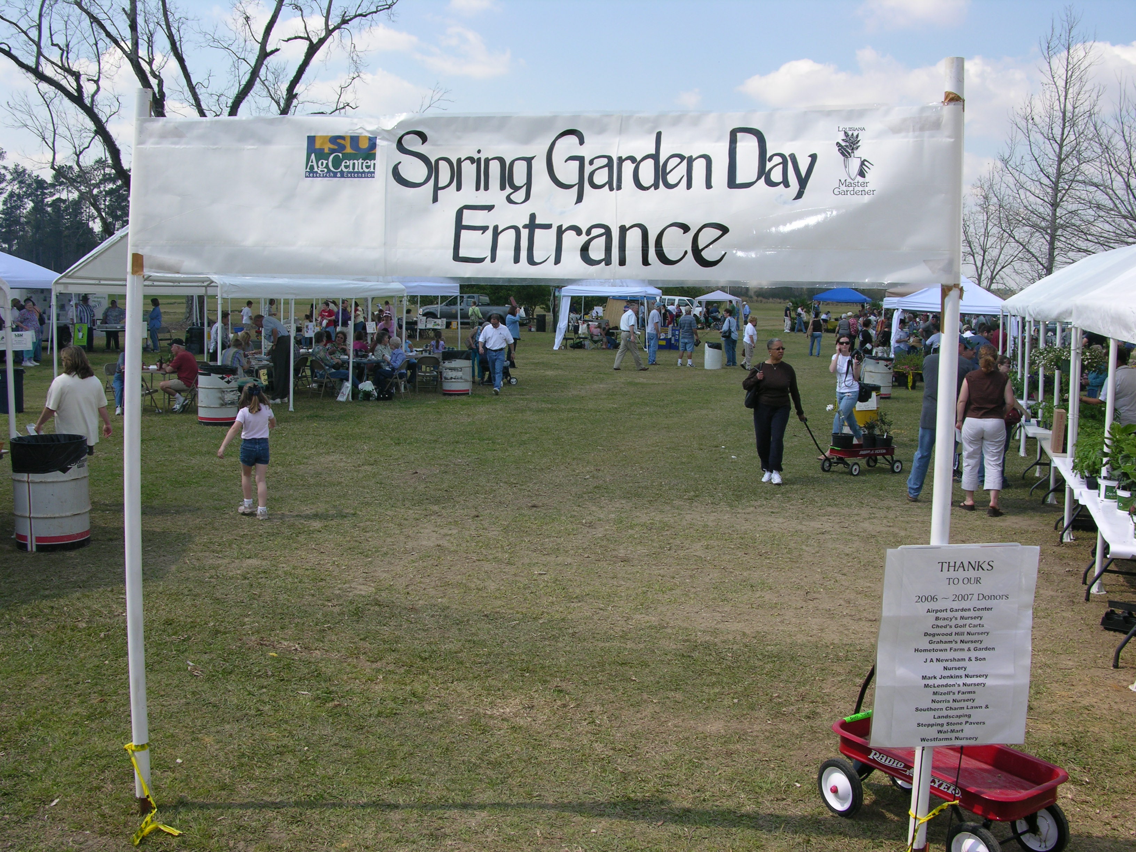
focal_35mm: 35
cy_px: 426
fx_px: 1149
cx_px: 568
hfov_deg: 52.6
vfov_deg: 40.7
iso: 50
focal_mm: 8.9
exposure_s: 1/197
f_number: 6.3
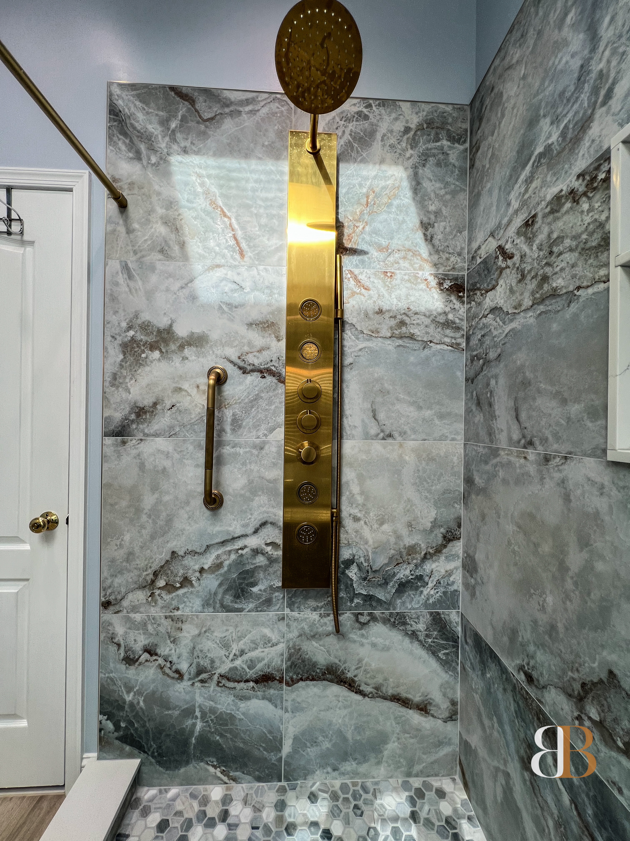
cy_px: 420
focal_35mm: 13
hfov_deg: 89.9
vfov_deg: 106.2
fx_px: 315
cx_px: 315
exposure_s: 1/156
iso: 32
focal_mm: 1.57
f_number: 1.8
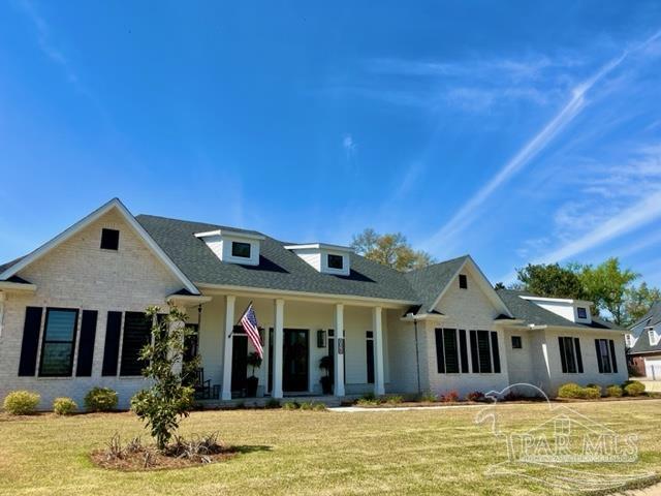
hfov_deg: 67.3
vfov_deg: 53.1
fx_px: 496
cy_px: 248
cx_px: 330
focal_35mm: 26
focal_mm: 5.1
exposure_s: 1/3311
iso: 50
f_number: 1.6
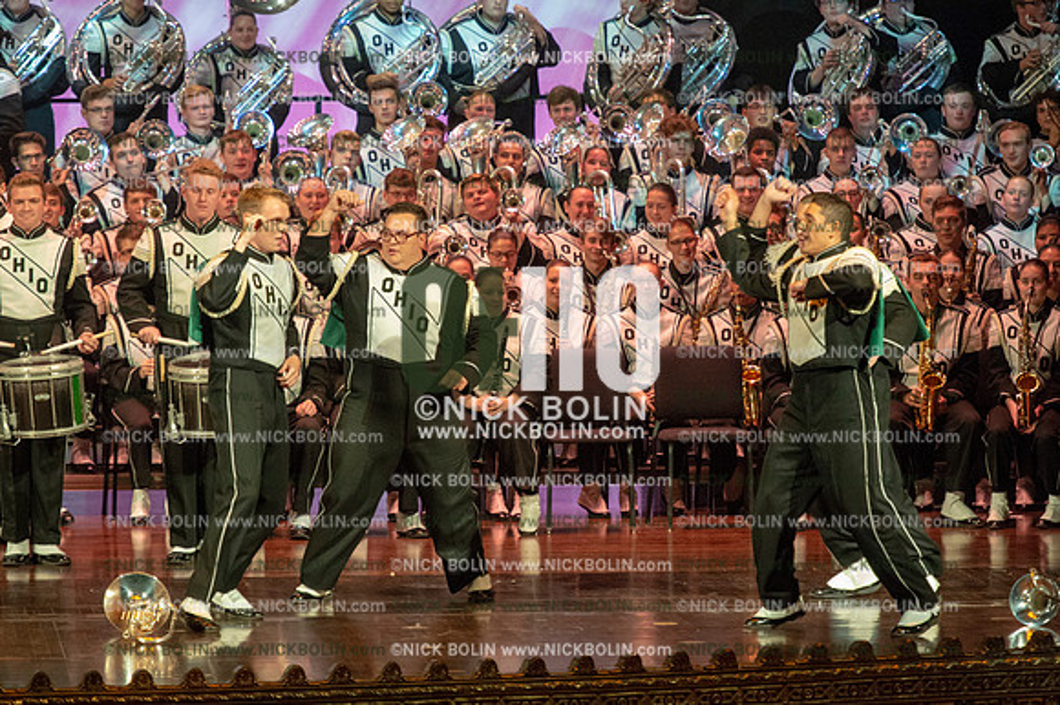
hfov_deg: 8.6
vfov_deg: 5.7
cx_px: 530
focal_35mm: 240
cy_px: 352
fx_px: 7062
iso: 8000
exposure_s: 1/200
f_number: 5.6
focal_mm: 240
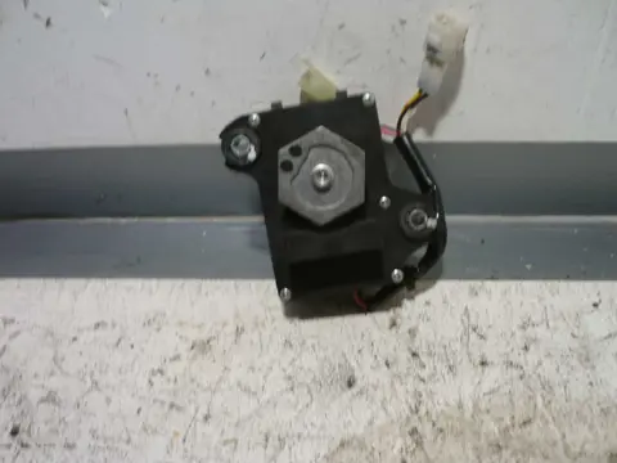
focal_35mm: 33
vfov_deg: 42.9
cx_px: 308
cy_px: 232
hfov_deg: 55.4
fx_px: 588
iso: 100
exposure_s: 1/30
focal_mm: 5.5
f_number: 2.8
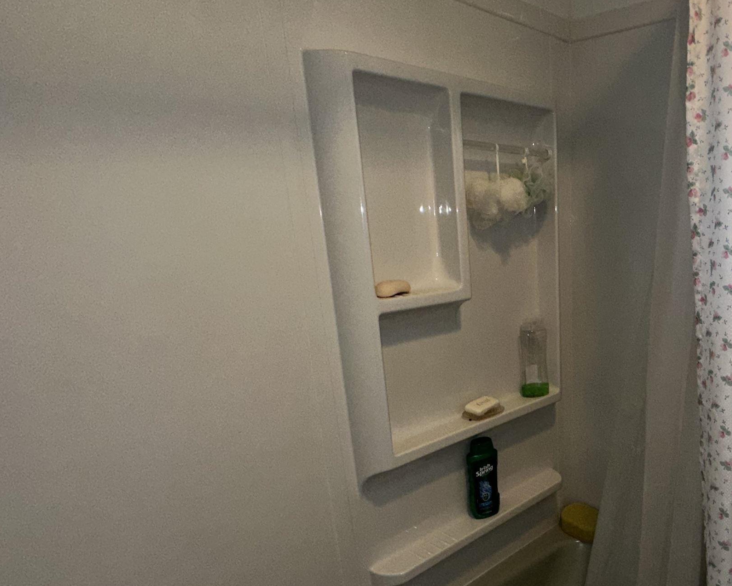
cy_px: 373
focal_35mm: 26
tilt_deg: -16.0
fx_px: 563
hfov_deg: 60.7
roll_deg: -0.1
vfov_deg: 54.2
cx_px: 586
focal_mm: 2.22
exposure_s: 1/122
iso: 64
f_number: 2.2
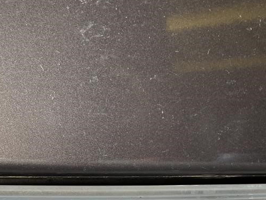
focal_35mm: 67
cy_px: 243
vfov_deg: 20.5
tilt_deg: -10.8
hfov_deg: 28.9
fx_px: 515
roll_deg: -5.5
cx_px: 115
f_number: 1.8
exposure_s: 1/121
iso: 100
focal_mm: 4.25
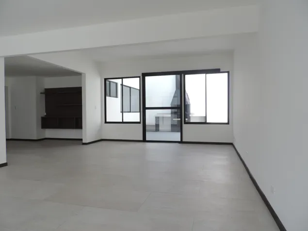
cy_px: 116
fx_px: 214
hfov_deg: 71.6
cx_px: 154
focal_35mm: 24
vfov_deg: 56.8
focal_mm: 4.3
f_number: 3
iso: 80
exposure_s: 1/200
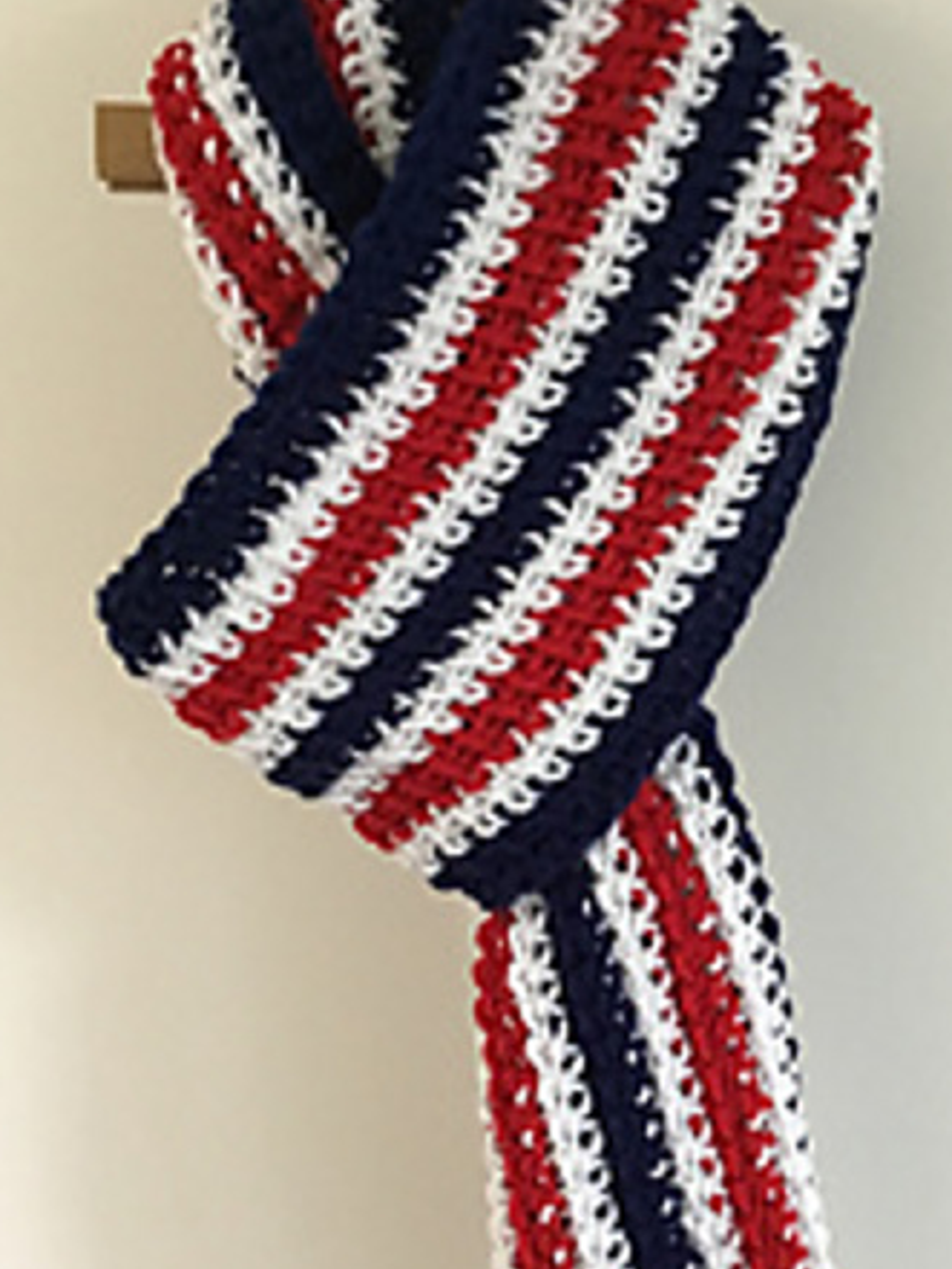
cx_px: 578
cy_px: 757
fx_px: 1649
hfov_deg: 32.1
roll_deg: +2.4
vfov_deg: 41.9
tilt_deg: -4.1
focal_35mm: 45
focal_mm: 3.3
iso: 200
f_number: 2.4
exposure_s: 1/24
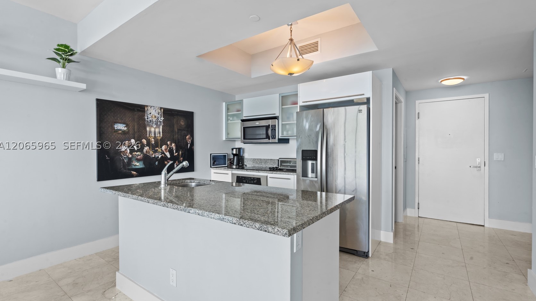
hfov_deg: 95.9
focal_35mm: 17
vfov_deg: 63.9
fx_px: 242
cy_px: 145
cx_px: 267
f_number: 14
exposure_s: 1/2
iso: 250
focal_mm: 16
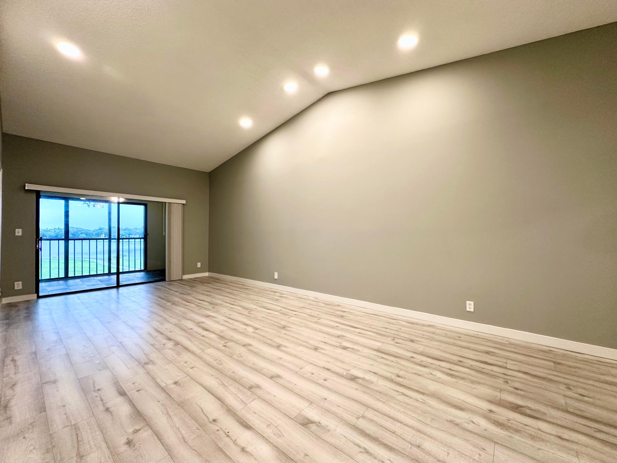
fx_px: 250
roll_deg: -0.5
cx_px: 308
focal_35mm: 14
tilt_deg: +0.4
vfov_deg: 85.7
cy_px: 232
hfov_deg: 102.1
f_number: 2.2
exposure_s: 1/60
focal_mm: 2.22
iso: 160
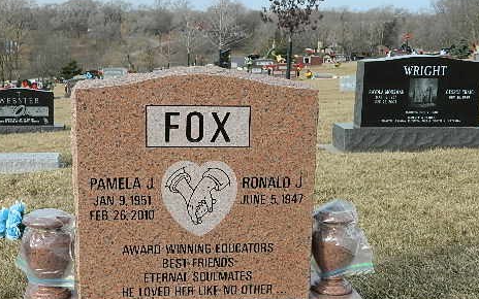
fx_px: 783
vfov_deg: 21.6
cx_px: 203
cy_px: 195
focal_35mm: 60
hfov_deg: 33.9
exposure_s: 1/400
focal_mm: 7.3
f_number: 3.5
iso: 80
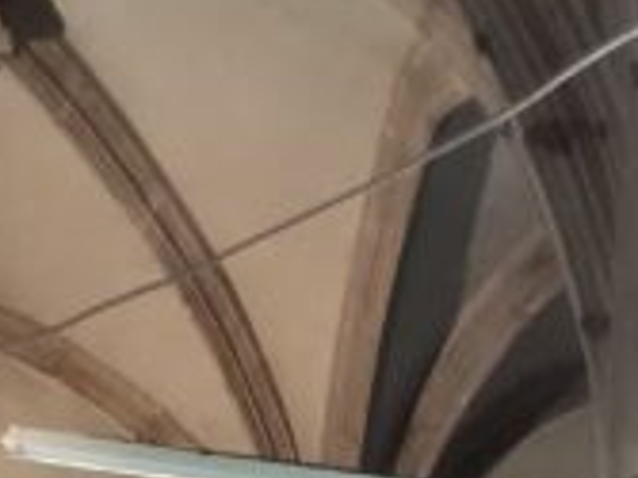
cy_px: 933
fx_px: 1271
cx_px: 279
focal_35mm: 69
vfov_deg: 16.6
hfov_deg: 28.2
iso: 366
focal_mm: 1.65
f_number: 2.2
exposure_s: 1/33.3
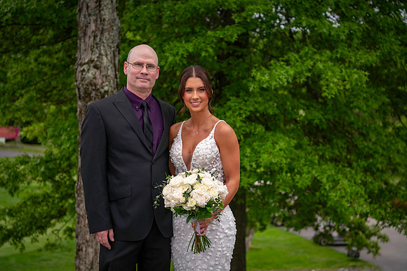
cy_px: 136
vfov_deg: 19.4
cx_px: 204
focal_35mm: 70
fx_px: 791
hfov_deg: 28.9
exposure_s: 1/800
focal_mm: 70
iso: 200
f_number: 4
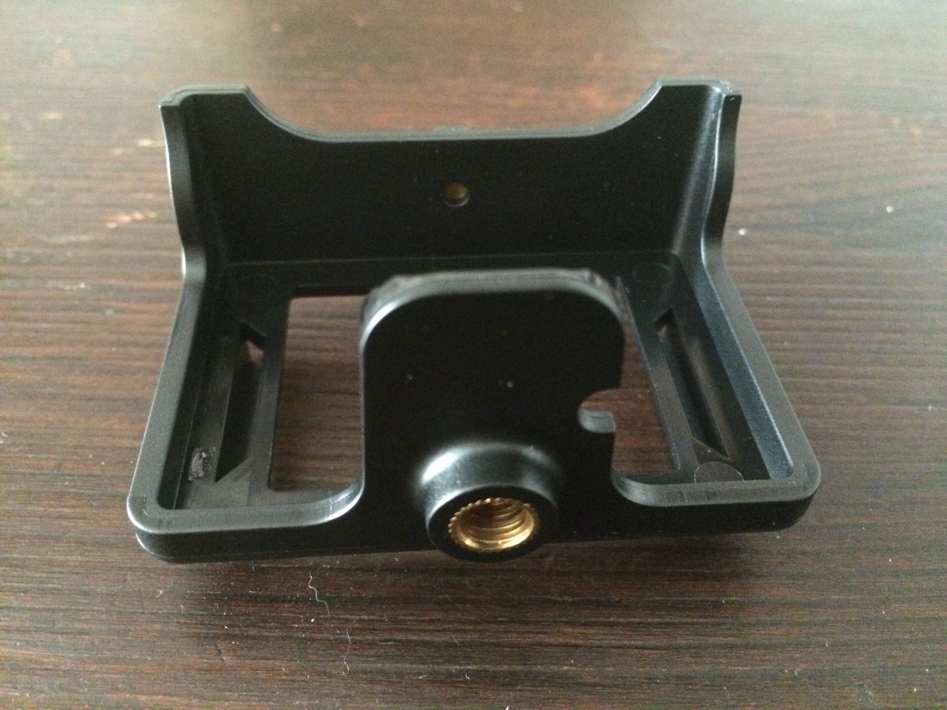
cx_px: 474
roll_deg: -3.2
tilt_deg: -42.7
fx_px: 793
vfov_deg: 48.2
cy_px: 355
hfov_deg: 61.7
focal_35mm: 29
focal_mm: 4.15
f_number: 2.2
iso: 1250
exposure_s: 1/17
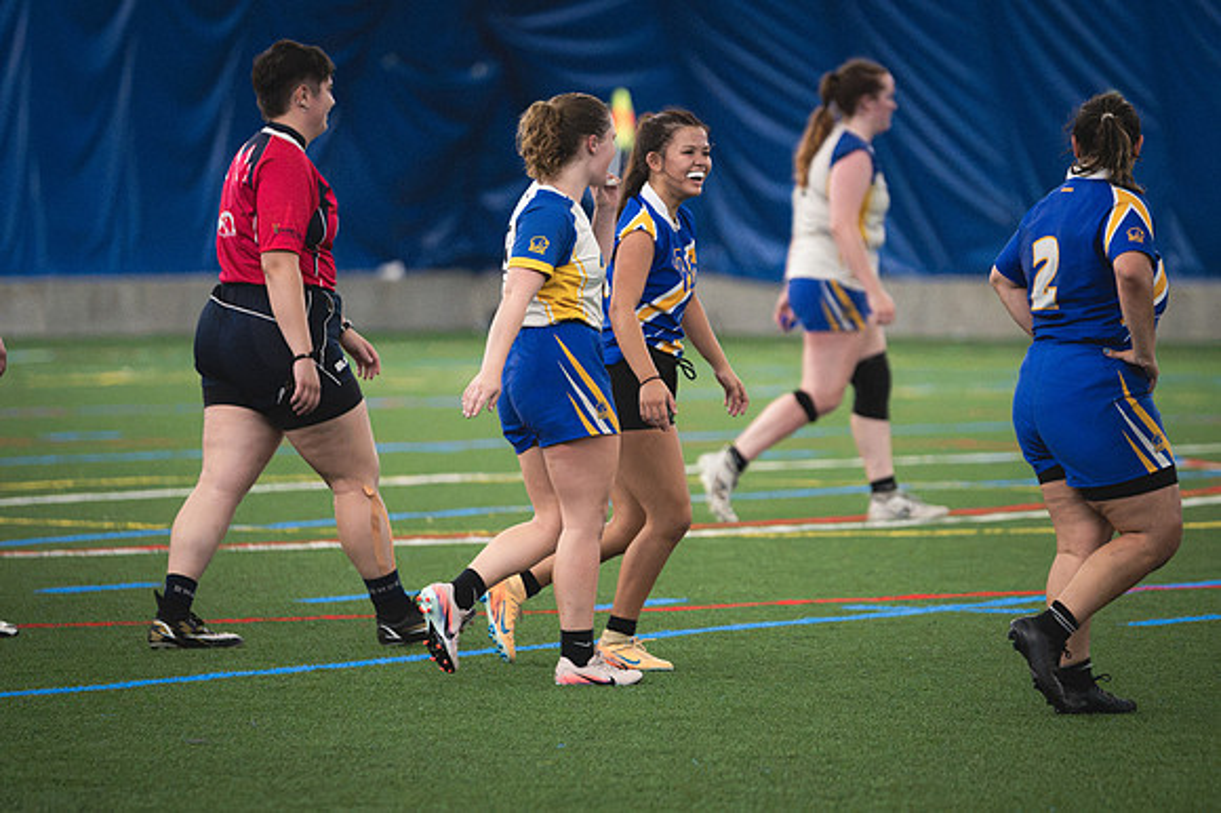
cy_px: 406
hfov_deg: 6.9
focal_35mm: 300
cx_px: 610
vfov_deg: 4.6
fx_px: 10169
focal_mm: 200
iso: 10000
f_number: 2.8
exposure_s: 1/640
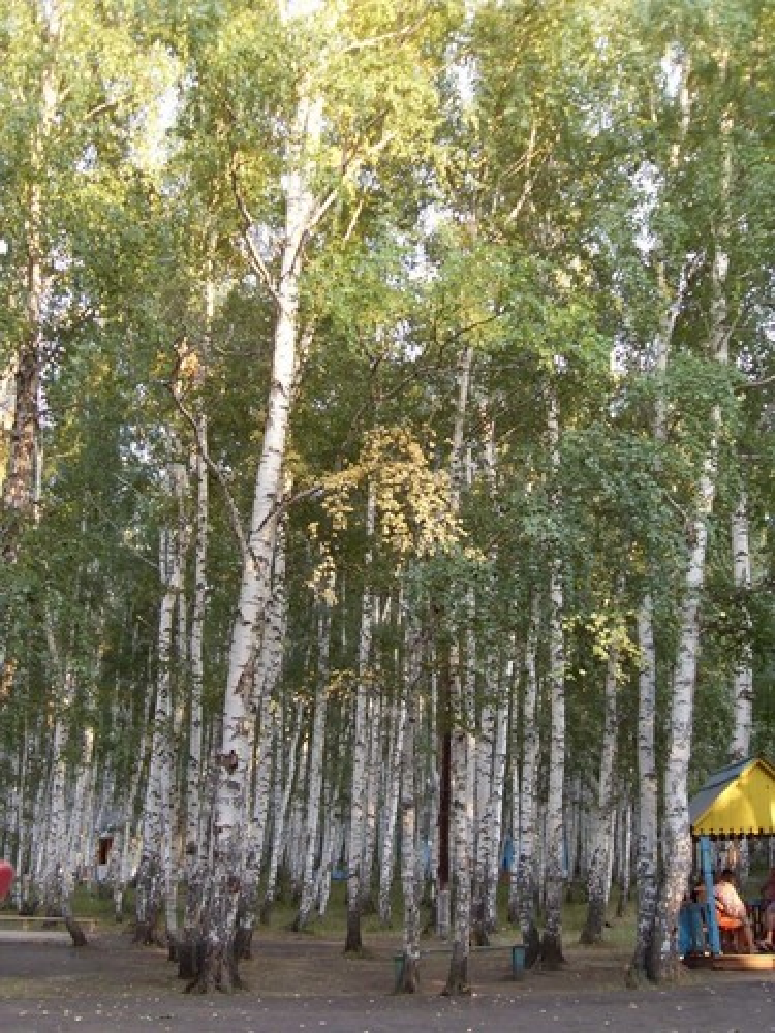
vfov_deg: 50.1
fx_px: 1104
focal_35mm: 37
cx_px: 388
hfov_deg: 38.7
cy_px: 516
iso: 160
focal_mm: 6.3
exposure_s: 1/45
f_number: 2.8
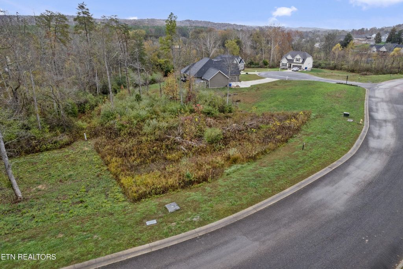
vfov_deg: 57.2
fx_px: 246
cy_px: 134
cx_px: 202
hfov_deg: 78.6
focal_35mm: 22
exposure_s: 1/160
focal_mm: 8.38
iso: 110
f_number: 2.8
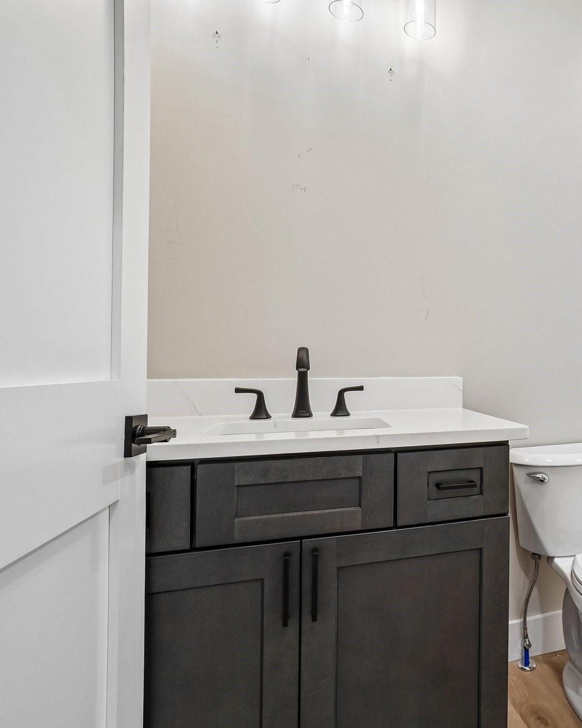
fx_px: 474
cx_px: 515
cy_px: 372
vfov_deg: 75.0
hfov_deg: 55.4
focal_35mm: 22
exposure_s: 1/30
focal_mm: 10
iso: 400
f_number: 8
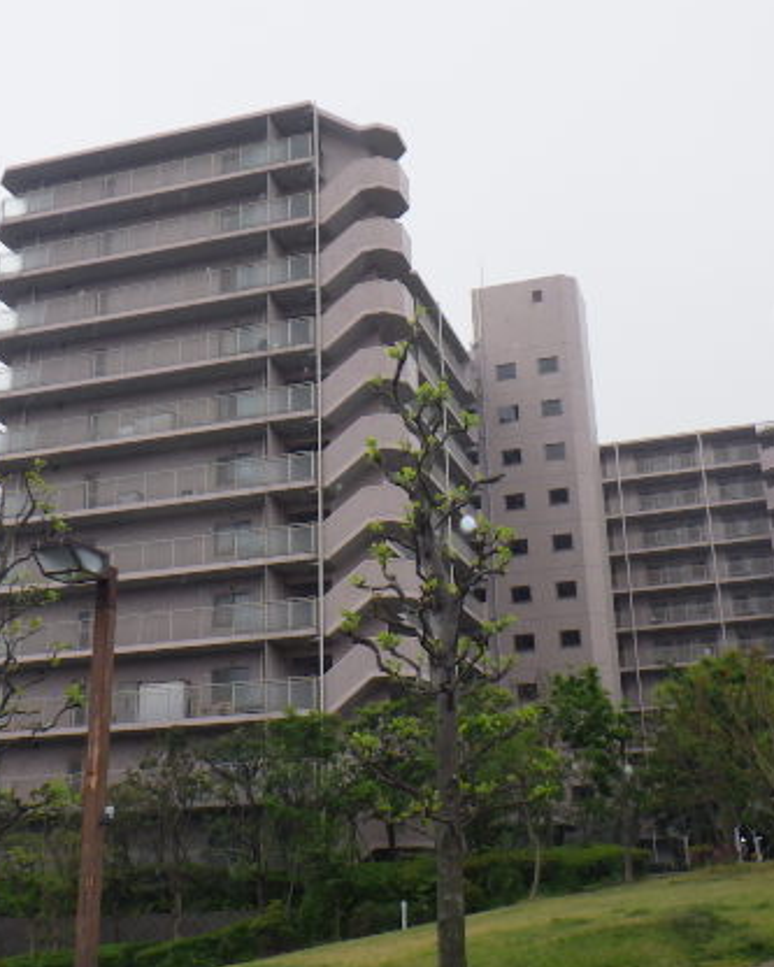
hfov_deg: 35.7
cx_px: 416
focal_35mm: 42
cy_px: 453
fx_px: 1202
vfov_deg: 43.8
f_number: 4.2
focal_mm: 5
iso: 250
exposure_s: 1/320
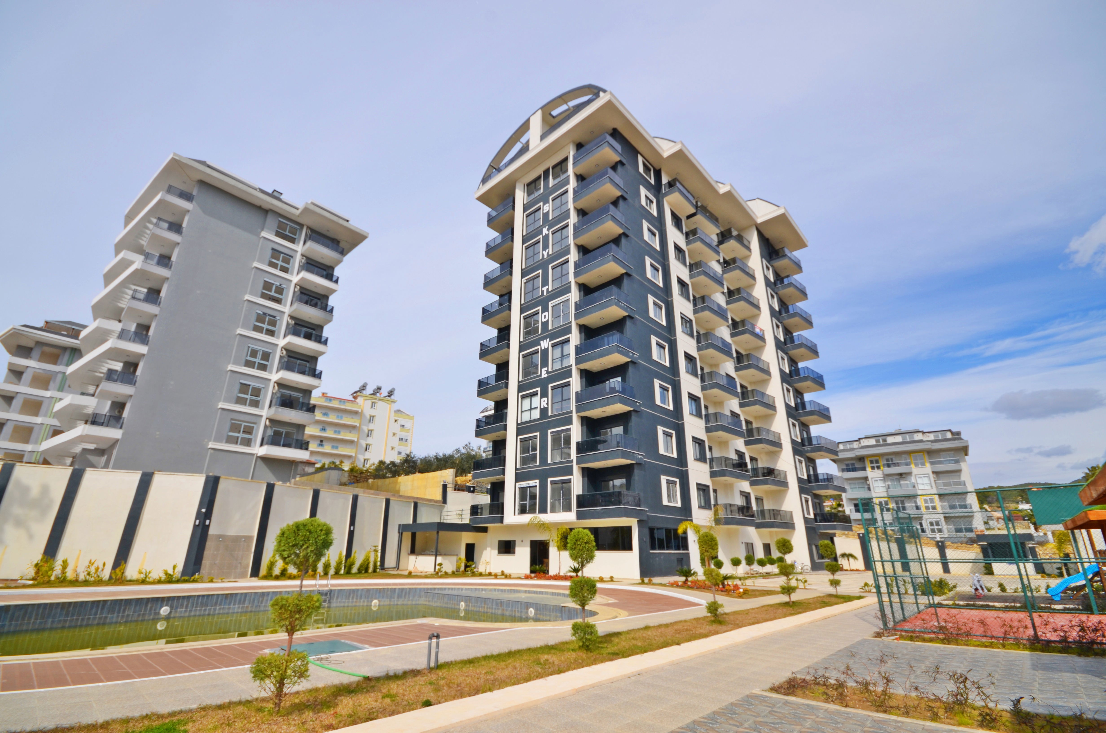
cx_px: 553
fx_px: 460
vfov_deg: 77.1
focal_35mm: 15
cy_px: 366
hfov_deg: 100.5
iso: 100
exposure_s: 1/250
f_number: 10
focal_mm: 10
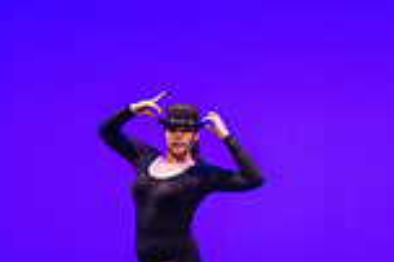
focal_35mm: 404
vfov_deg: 3.4
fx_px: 4417
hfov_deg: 5.1
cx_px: 326
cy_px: 136
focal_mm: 90
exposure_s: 1/320
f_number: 2.8
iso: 1250
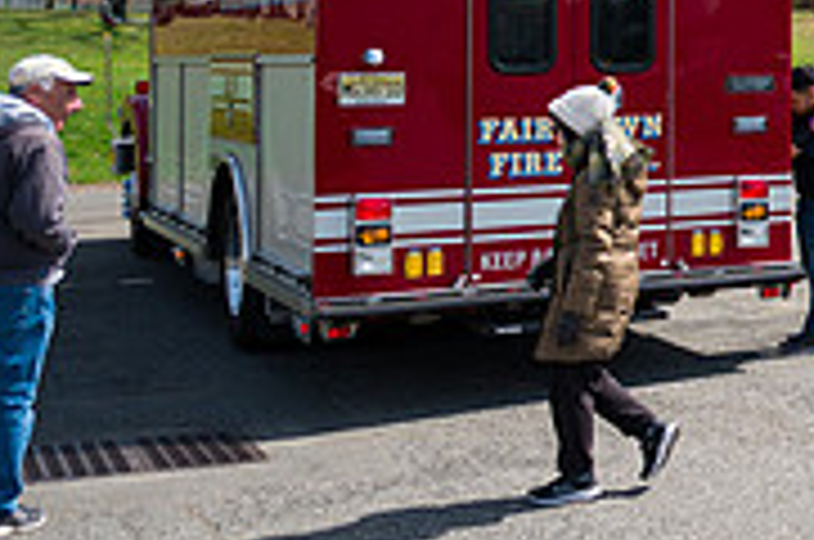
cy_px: -18
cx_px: 1241
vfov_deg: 17.2
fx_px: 1738
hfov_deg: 21.7
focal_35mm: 77
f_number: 4
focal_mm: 24
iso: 200
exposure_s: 1/3200
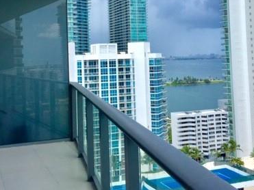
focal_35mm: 50
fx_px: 367
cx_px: 115
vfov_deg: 28.4
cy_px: 37
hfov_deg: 38.2
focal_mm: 4.15
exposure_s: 1/1319
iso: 32
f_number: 2.2
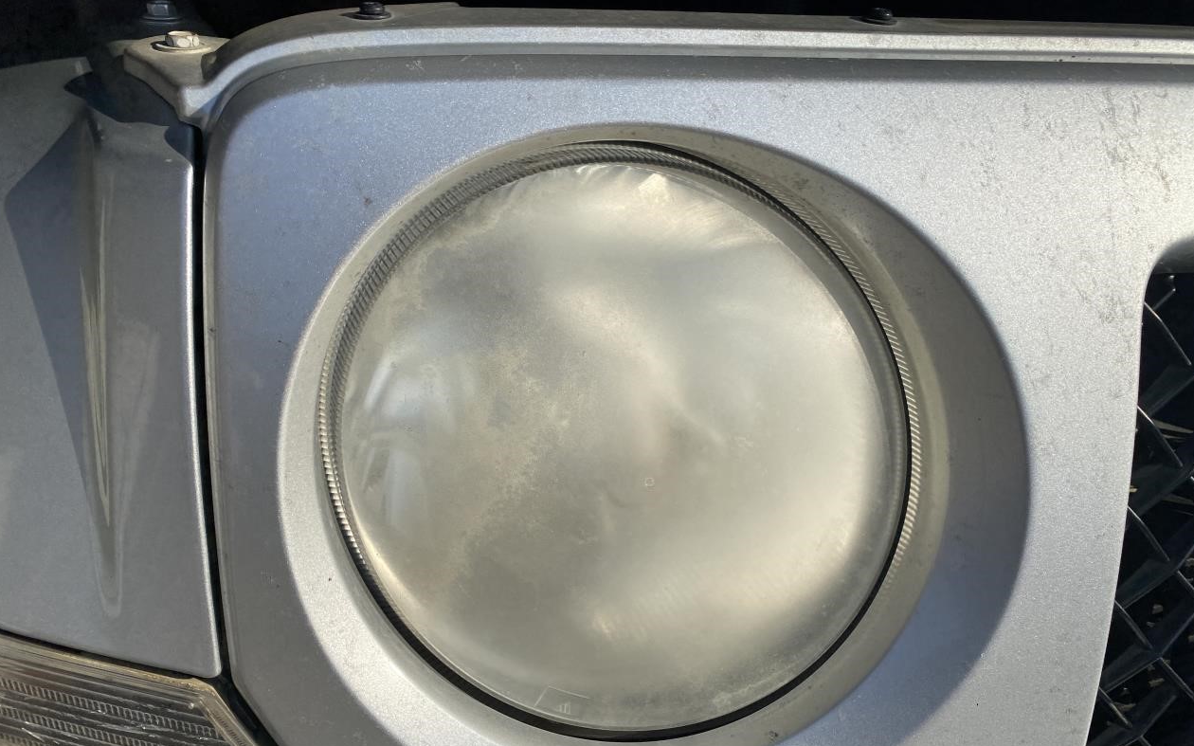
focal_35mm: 28
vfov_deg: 44.4
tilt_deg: -27.2
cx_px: 602
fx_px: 911
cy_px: 417
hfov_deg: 66.5
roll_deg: -0.1
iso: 32
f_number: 1.8
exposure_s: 1/4115
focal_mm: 4.25
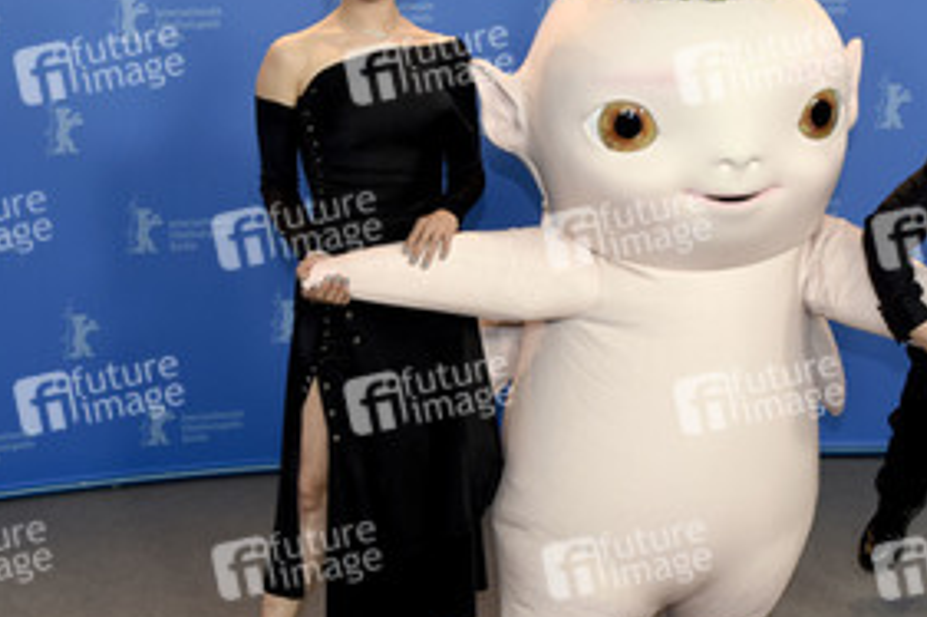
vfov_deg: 25.5
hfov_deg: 36.8
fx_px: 1364
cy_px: 313
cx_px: 671
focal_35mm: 53
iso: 640
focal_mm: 22
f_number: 5
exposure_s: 1/160
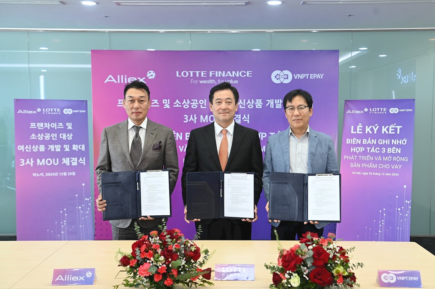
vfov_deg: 29.2
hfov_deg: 42.8
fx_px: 555
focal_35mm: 46
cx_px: 226
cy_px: 146
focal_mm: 44
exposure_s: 1/125
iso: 1250
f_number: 4
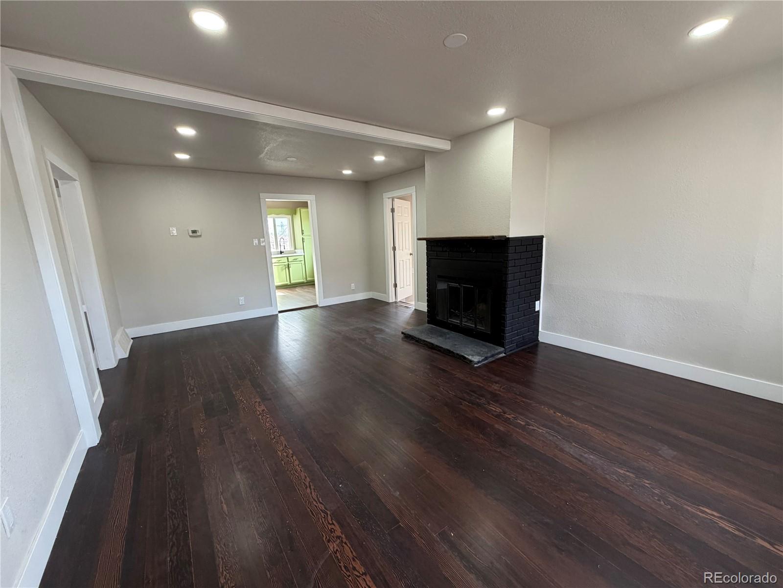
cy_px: 294
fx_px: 317
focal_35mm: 14
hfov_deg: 102.1
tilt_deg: -11.3
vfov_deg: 85.7
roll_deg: +2.8
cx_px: 392
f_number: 2.2
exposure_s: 1/121
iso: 320
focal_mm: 2.22
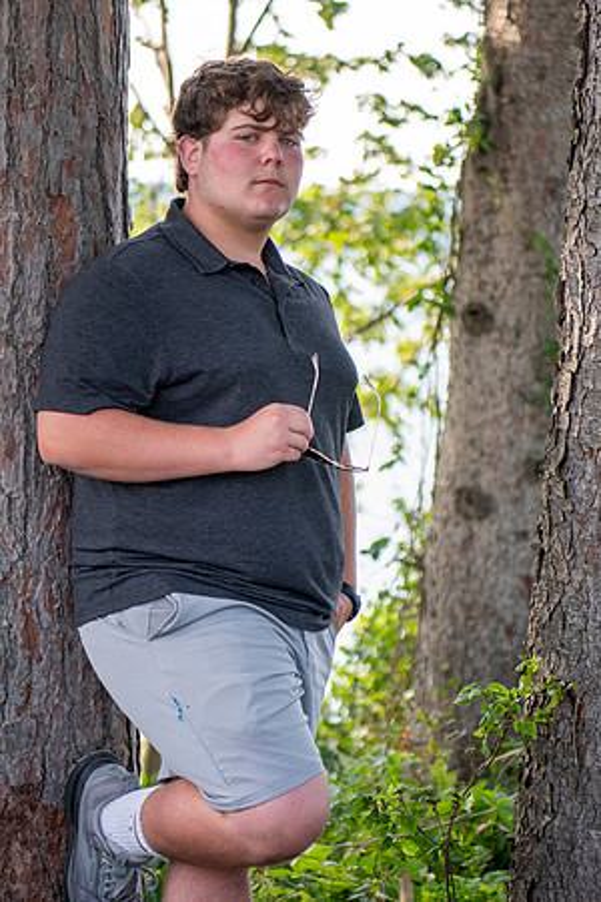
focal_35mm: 105
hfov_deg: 13.0
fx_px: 2629
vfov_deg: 19.5
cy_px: 451
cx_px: 300
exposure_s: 1/160
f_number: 2.8
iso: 100
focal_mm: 70
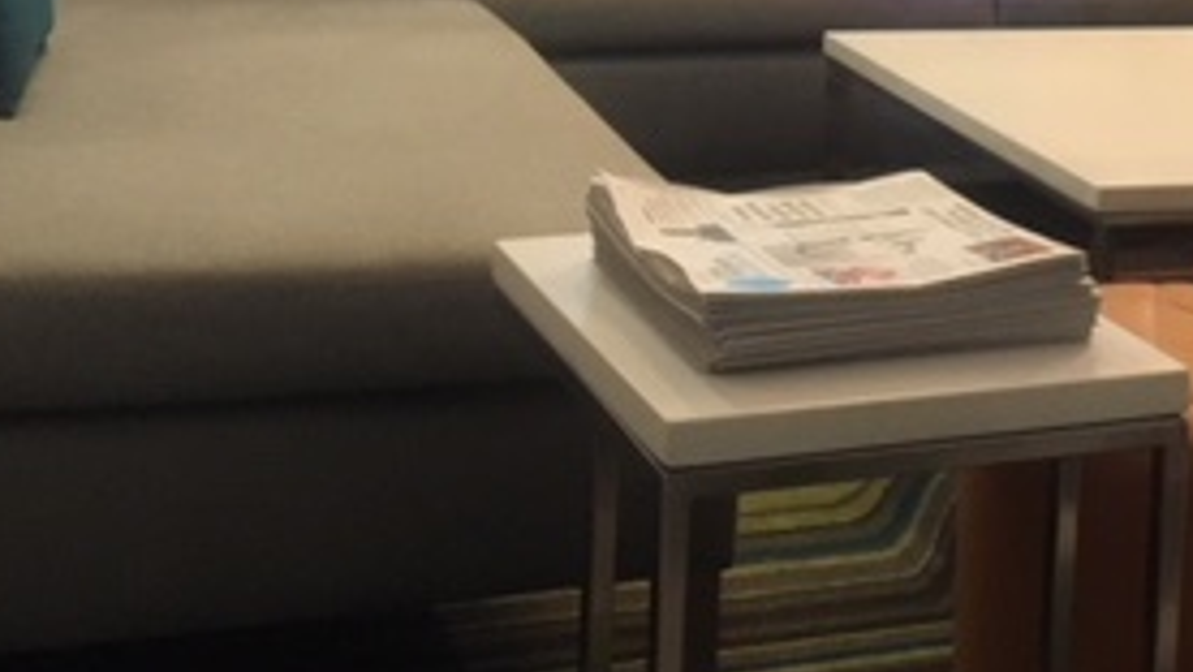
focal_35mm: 73
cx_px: 836
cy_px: -284
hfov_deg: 28.7
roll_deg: -2.4
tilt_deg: -2.3
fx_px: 2310
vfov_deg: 15.5
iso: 200
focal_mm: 4.15
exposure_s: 1/20
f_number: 2.2
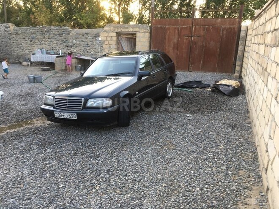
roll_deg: -2.1
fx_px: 234
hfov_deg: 61.7
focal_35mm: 29
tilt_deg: -13.4
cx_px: 140
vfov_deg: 48.2
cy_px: 104
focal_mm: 4.15
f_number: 2.2
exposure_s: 1/50
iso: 25
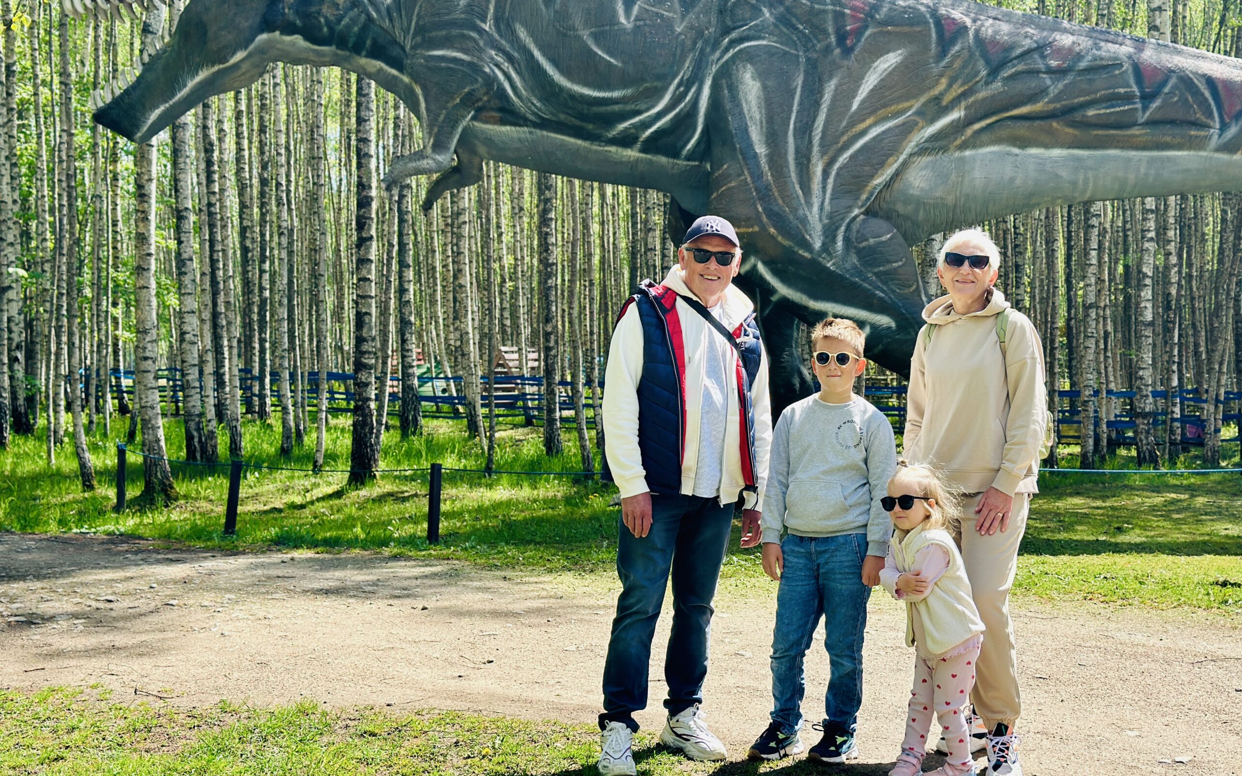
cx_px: 621
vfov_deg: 25.3
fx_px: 1726
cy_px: 312
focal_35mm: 51
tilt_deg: +1.2
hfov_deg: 39.6
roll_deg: +0.0
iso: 80
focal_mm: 6.86
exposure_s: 1/1414
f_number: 1.78
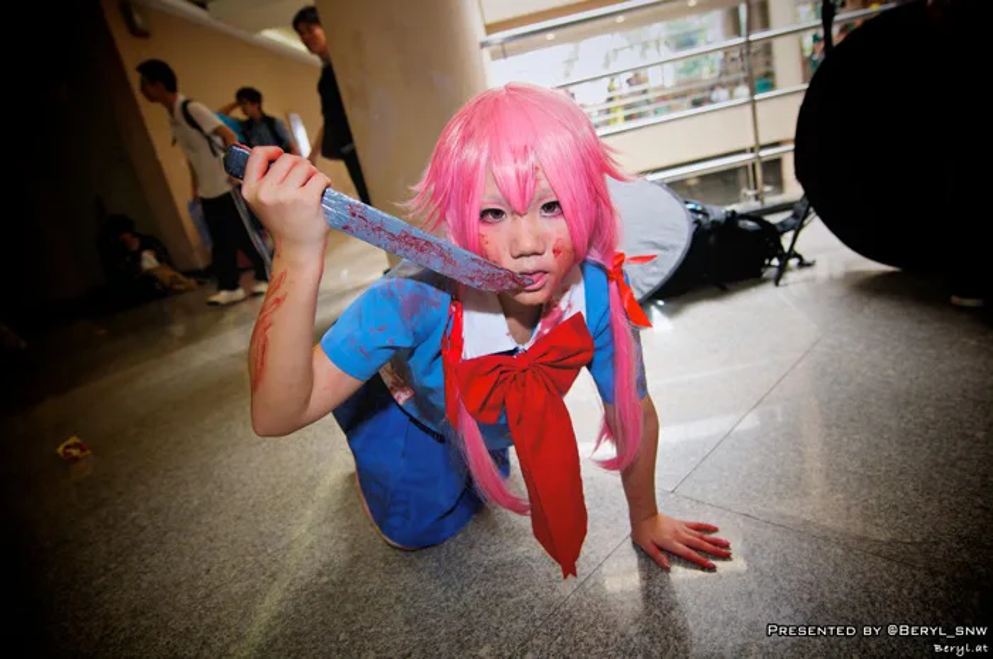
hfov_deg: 81.3
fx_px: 579
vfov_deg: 59.4
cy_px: 330
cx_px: 496
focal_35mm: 21
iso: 320
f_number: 2.8
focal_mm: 14
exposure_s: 1/60
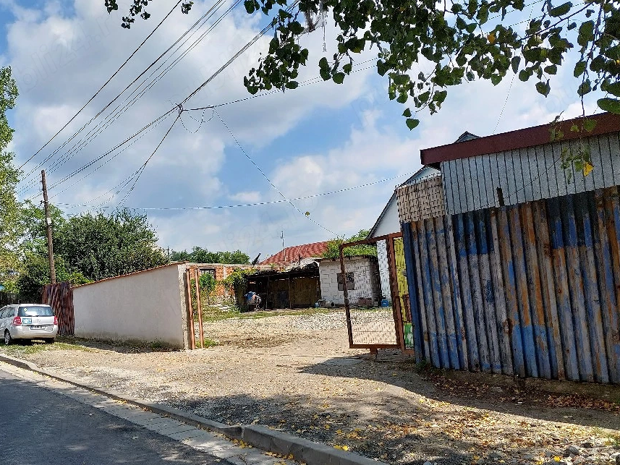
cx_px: 289
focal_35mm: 28
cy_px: 254
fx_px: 502
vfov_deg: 49.7
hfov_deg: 63.4
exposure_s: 1/1429
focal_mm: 5.23
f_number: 1.8
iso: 40
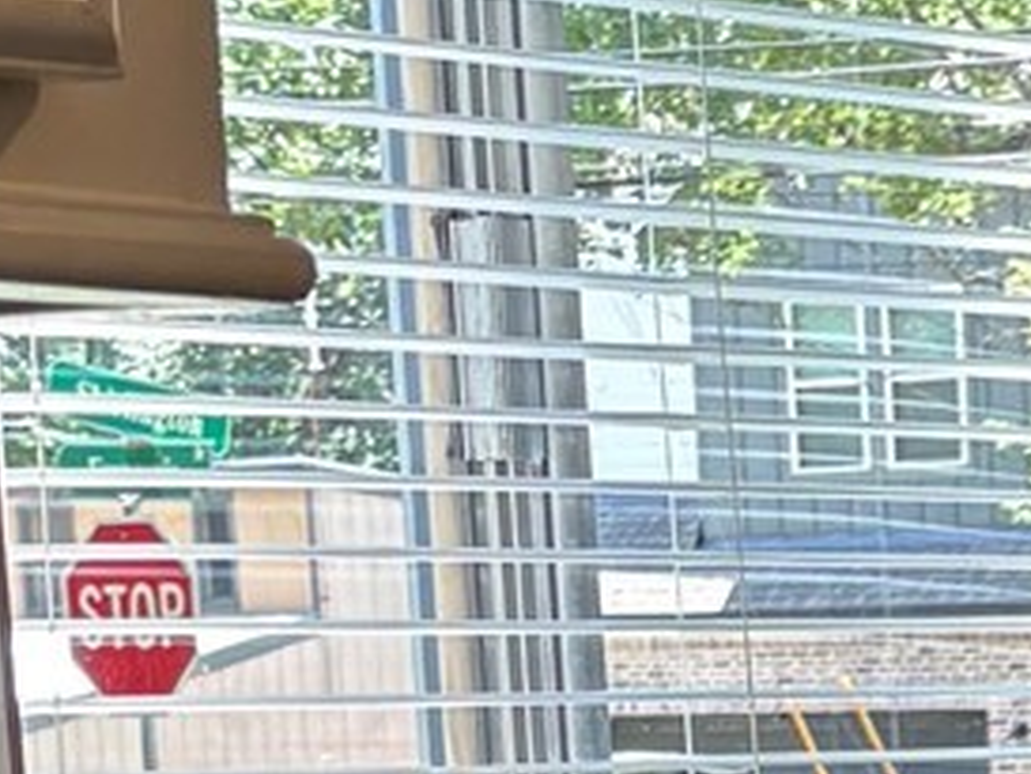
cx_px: 1530
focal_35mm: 195
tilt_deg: -11.2
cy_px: 1627
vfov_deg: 7.3
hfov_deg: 9.8
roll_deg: +0.6
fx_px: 5810
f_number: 1.6
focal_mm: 5.96
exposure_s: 1/120
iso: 64
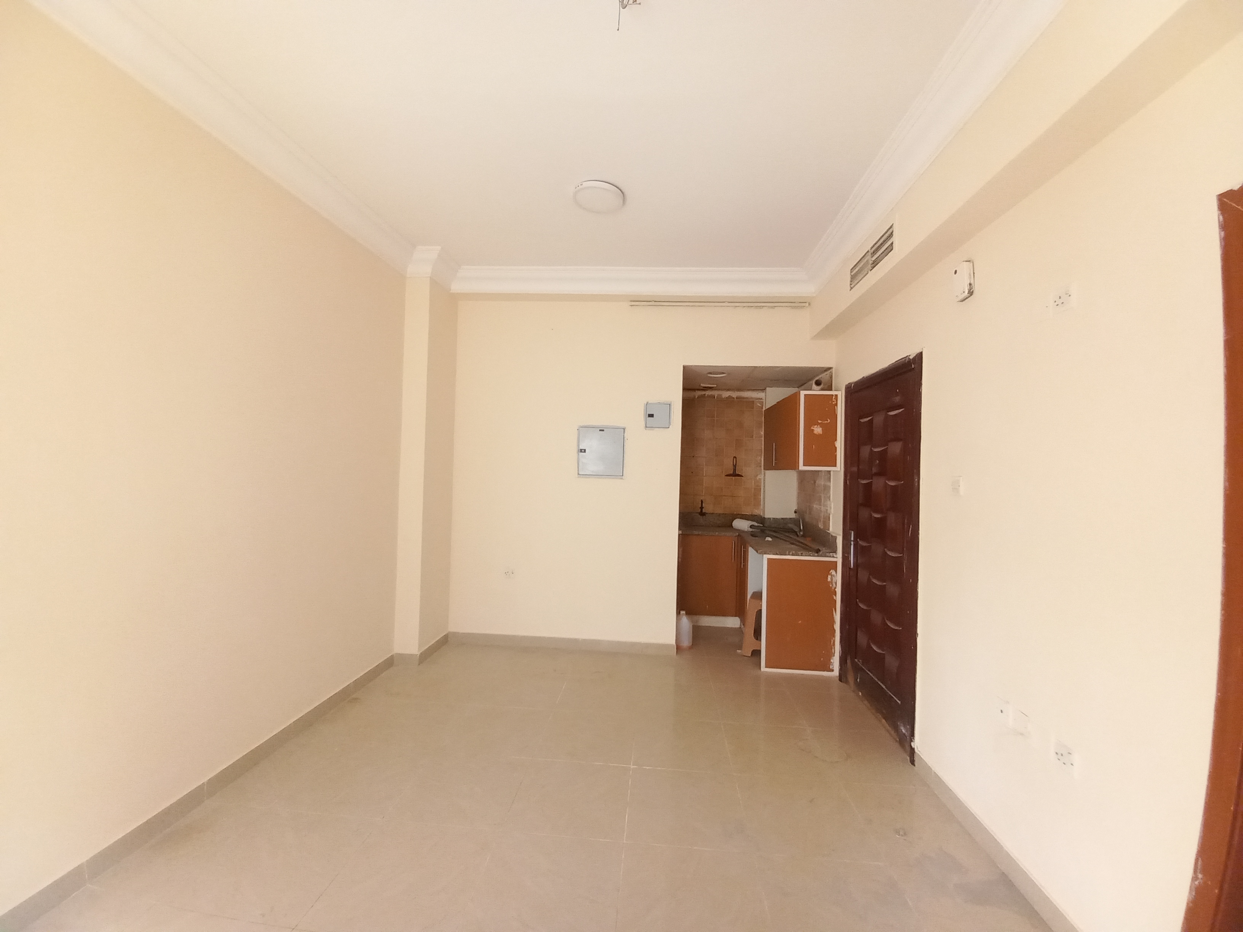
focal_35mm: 13
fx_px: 467
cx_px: 622
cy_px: 466
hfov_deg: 106.2
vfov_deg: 89.9
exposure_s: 1/50
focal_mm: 1.42
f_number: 2.2
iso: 100
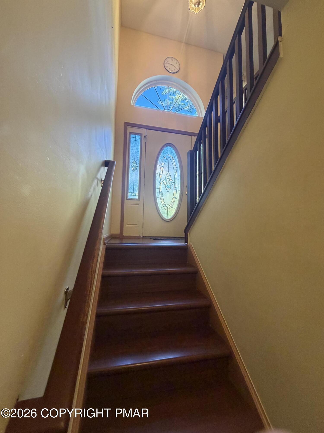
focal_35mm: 14
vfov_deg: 102.1
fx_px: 175
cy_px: 216
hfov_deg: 85.7
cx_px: 162
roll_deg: -0.7
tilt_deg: +4.1
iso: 400
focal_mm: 2.22
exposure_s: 1/60
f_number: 2.2
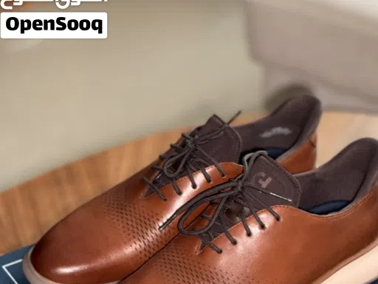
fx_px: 655
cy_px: 145
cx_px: 219
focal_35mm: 60
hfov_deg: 32.1
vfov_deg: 24.4
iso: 50
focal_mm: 6.76
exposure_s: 1/13
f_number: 1.78
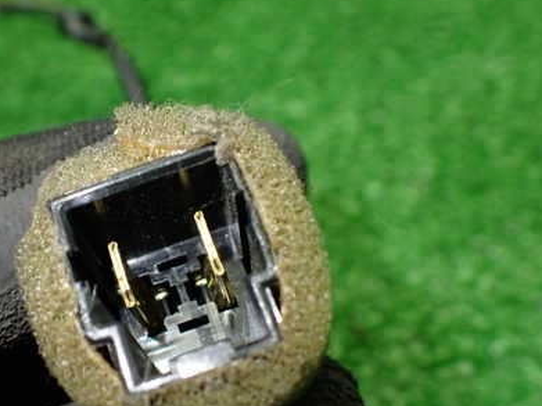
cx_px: 190
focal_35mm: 46
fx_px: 720
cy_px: 269
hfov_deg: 40.8
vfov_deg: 31.3
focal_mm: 5.4
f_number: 2.3
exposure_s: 1/125
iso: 400
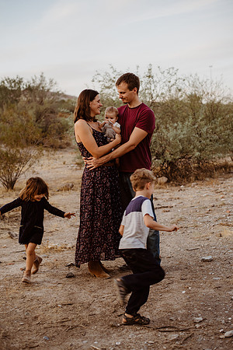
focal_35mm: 50
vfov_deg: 39.6
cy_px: 175
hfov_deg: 27.0
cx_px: 116
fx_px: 485
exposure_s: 1/200
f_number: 2.8
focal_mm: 50
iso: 200
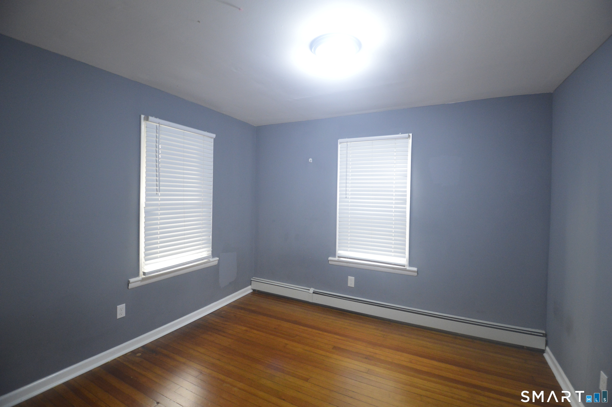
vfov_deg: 77.2
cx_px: 306
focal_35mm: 15
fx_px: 255
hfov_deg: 100.4
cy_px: 204
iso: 1800
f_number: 3.5
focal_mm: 10
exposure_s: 1/60
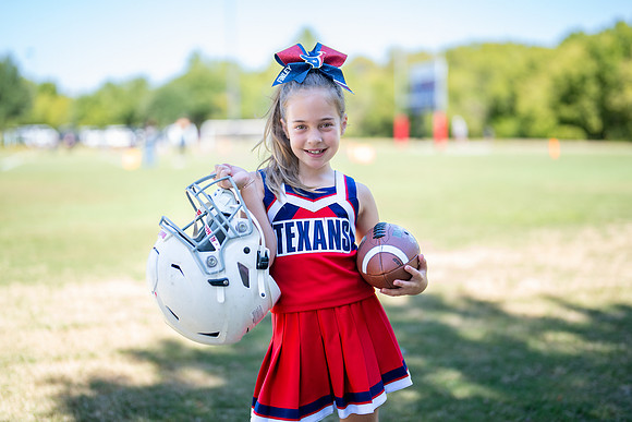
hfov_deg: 37.7
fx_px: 926
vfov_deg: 25.6
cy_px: 207
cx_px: 312
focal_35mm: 53
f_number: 1.2
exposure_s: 1/1250
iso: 100
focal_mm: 50
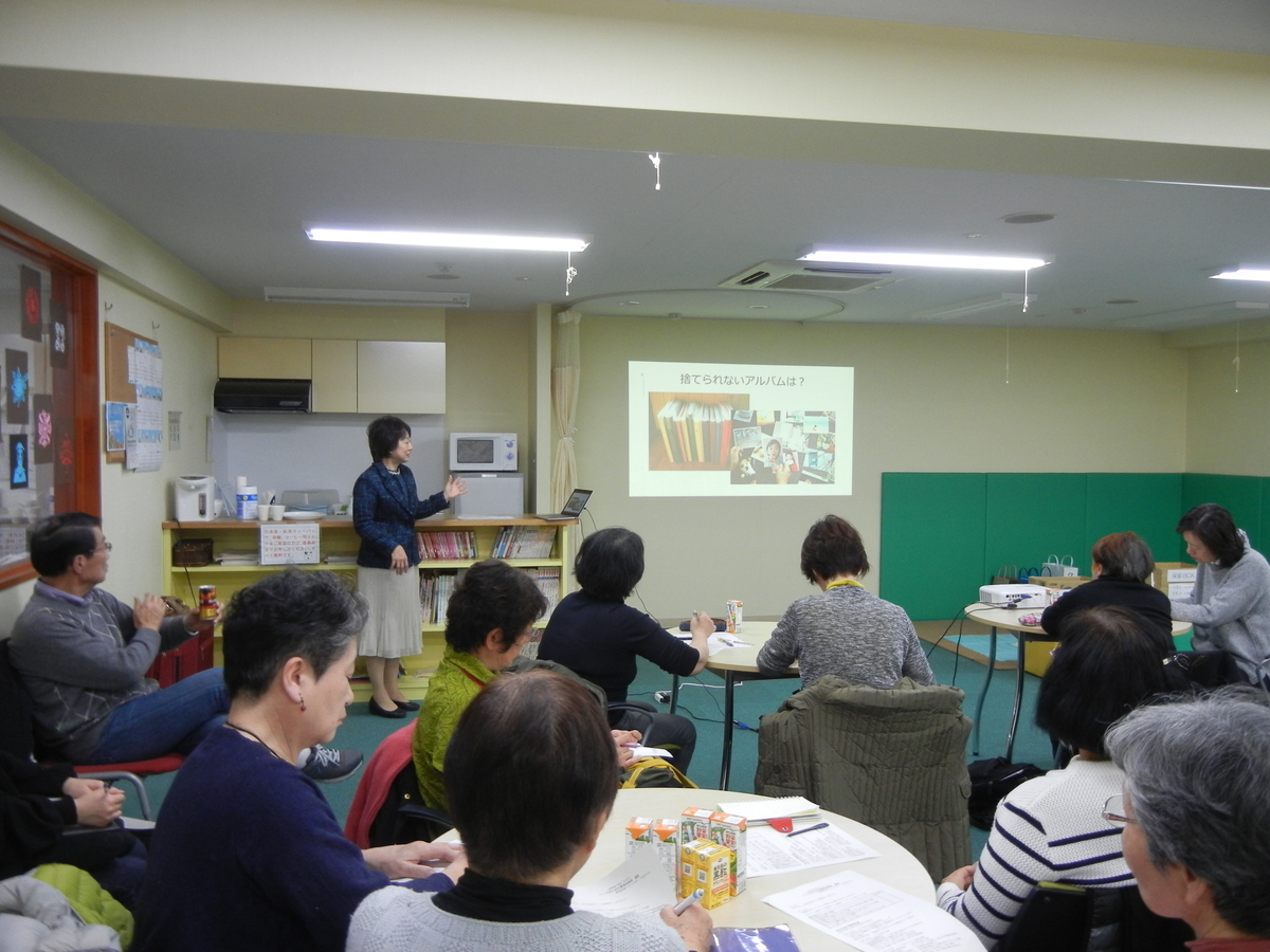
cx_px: 635
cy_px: 476
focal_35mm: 30
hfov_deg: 60.0
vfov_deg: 46.8
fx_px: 1101
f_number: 3.5
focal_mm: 5.4
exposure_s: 1/30
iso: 320
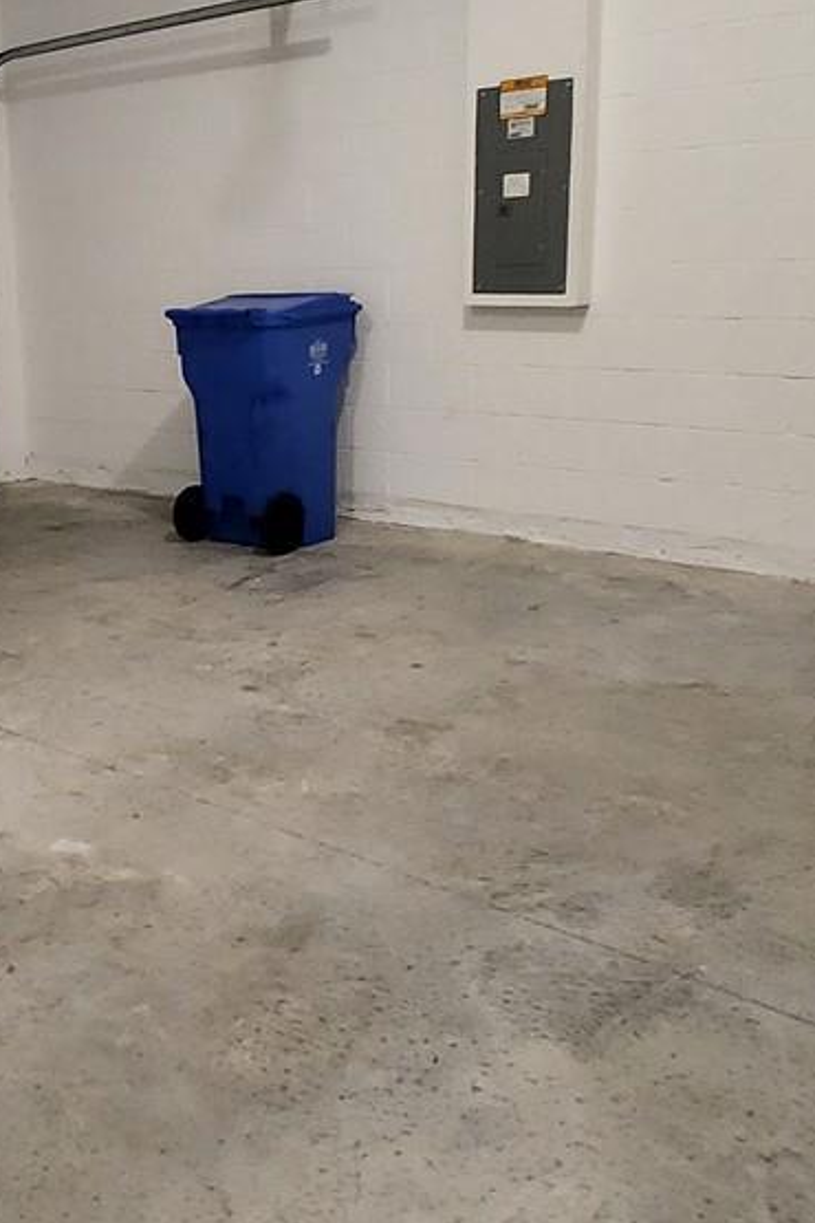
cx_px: -51
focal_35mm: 39
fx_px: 1324
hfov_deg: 31.0
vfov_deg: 49.4
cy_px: 540
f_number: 2.2
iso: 640
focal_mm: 1.74
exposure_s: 1/30
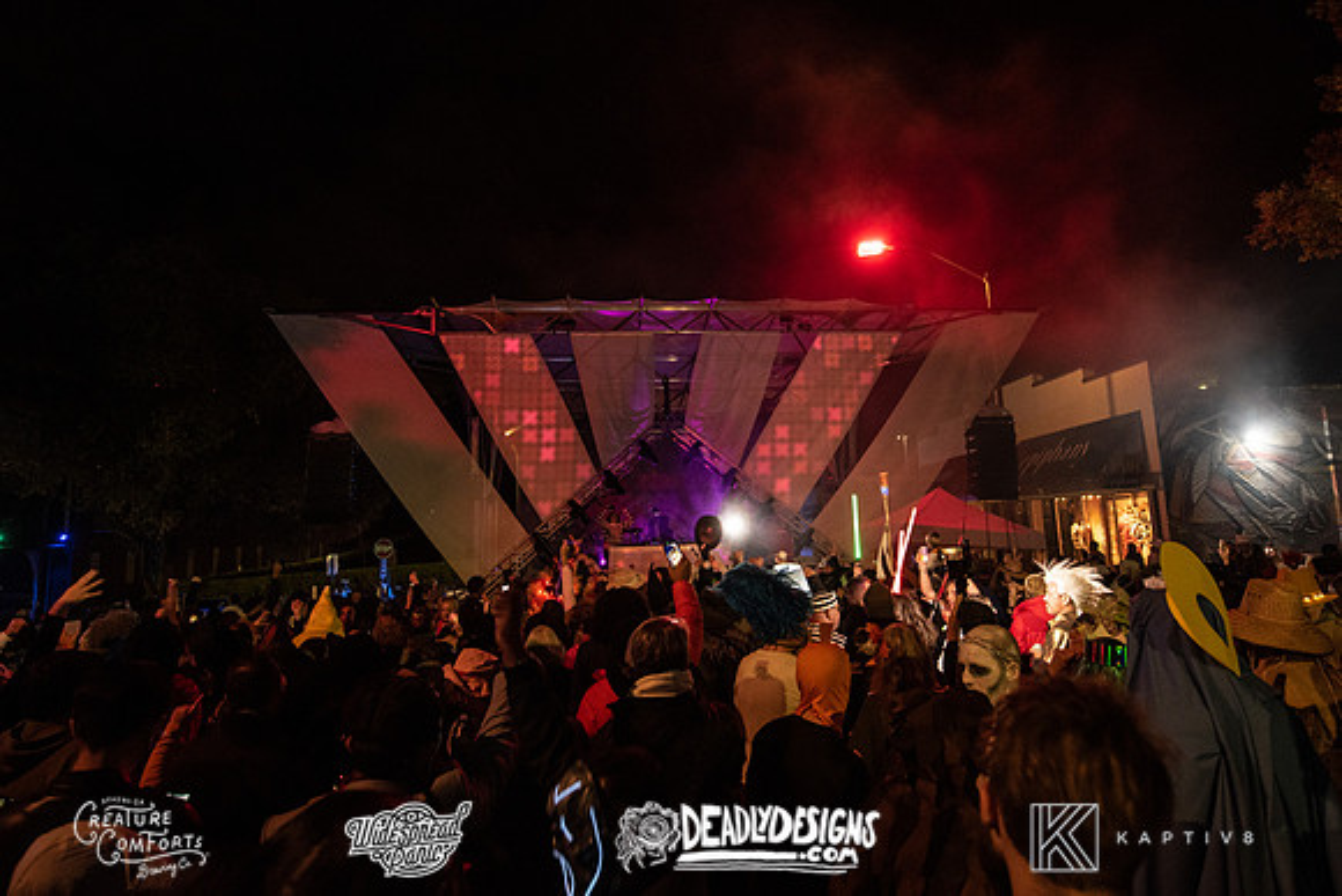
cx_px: 698
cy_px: 410
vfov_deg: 59.0
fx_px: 790
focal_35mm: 21
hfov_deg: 80.6
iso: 2000
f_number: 3.5
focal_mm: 18
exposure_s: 1/80
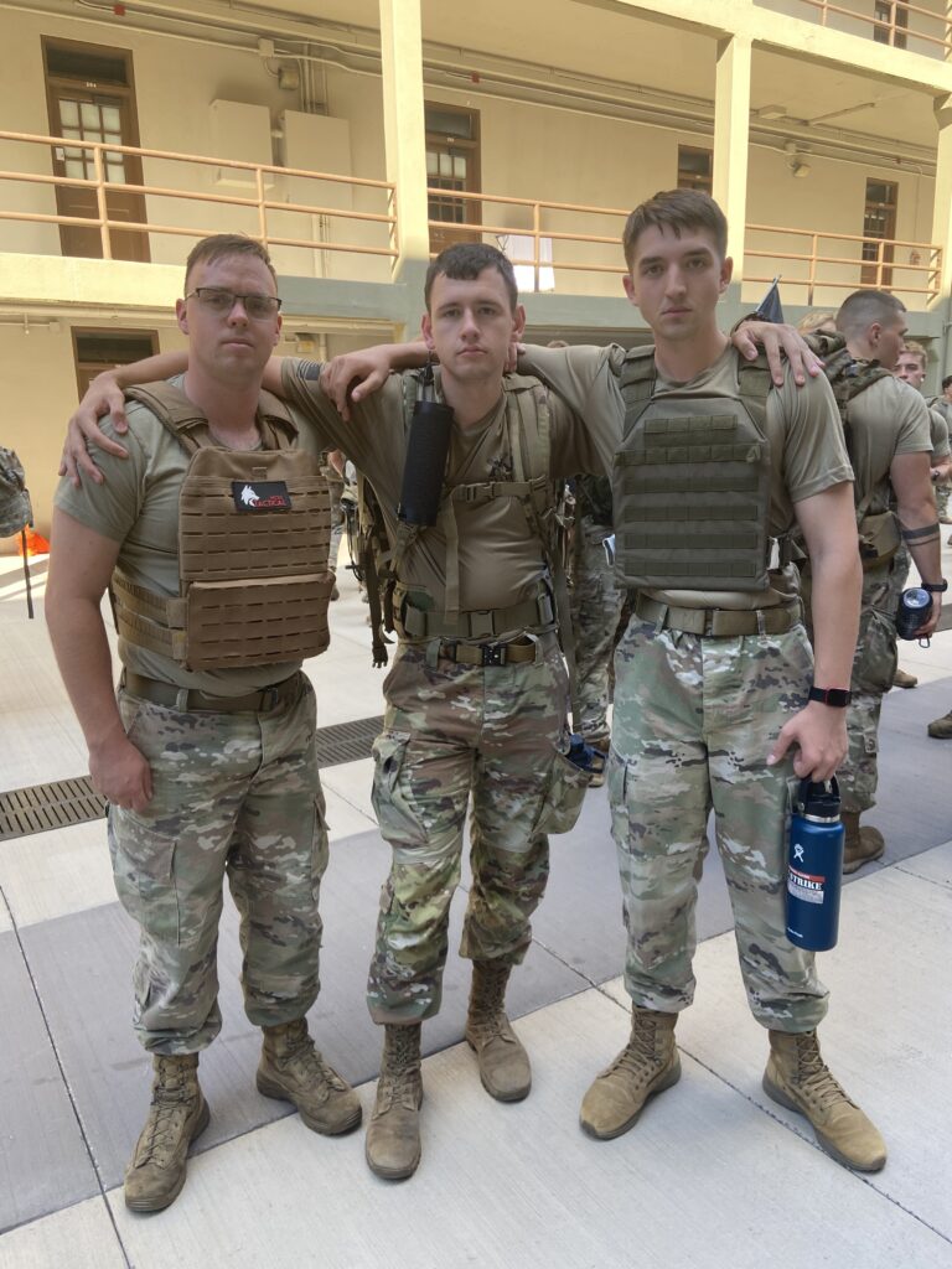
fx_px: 953
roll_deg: +1.2
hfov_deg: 53.1
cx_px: 476
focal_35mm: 26
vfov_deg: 67.3
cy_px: 634
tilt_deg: -13.0
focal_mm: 4.25
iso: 32
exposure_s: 1/214
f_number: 1.8
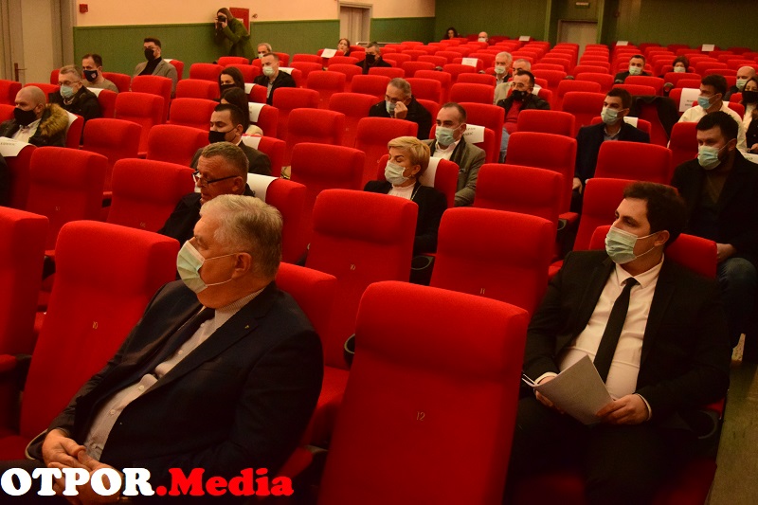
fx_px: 853
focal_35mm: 40
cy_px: 252
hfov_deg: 47.9
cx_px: 379
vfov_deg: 33.0
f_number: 4
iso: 6400
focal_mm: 27
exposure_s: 1/80
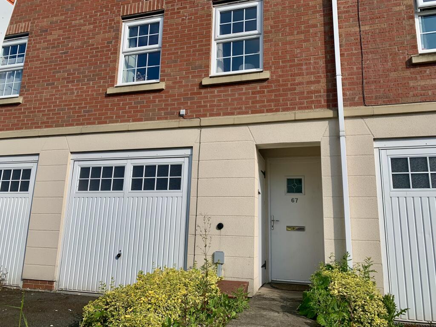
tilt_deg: +10.6
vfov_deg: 53.1
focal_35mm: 26
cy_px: 164
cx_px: 218
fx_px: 327
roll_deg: -2.1
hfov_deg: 67.3
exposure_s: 1/3086
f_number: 1.8
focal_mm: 4.25
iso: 25
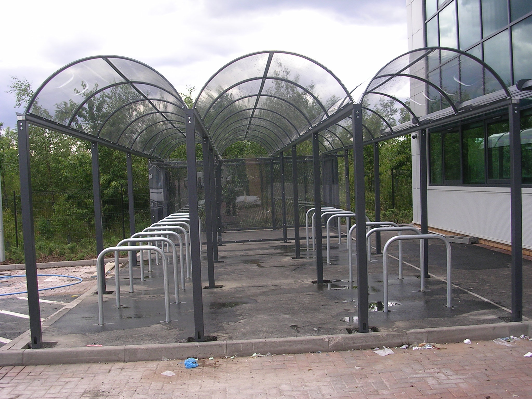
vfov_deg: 33.6
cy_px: 200
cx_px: 266
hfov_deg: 43.9
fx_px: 661
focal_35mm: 43
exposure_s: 1/304
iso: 50
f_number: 3
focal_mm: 6.6
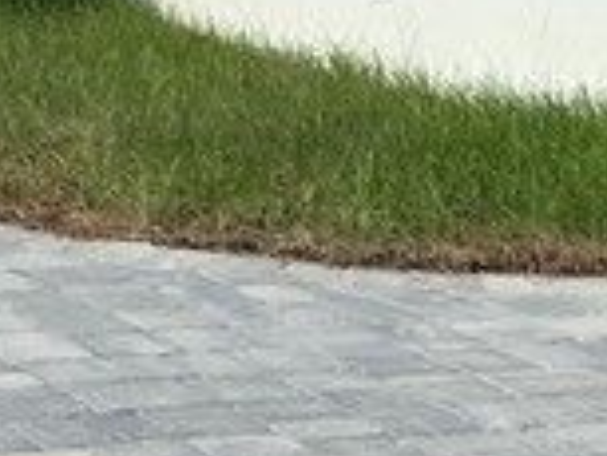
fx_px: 3054
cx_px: -337
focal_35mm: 174
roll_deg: -0.6
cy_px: -627
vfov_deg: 7.9
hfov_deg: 10.9
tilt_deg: +5.8
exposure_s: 1/3831
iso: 50
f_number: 1.5
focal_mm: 5.7
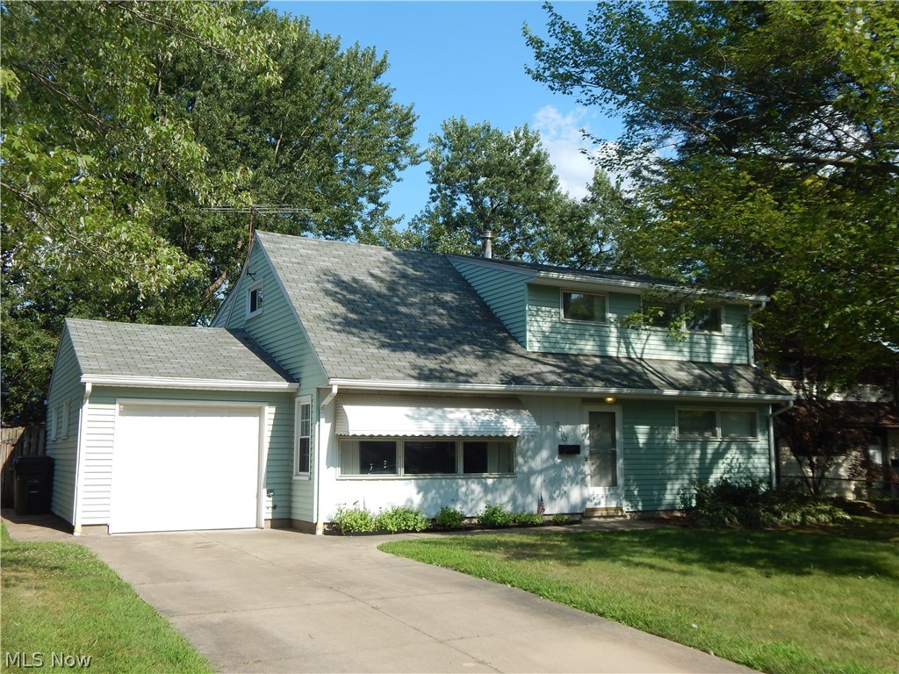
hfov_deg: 54.0
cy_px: 337
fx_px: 883
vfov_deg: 41.8
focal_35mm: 34
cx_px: 450
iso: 125
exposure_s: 1/1000
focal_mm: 6.1
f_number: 3.3
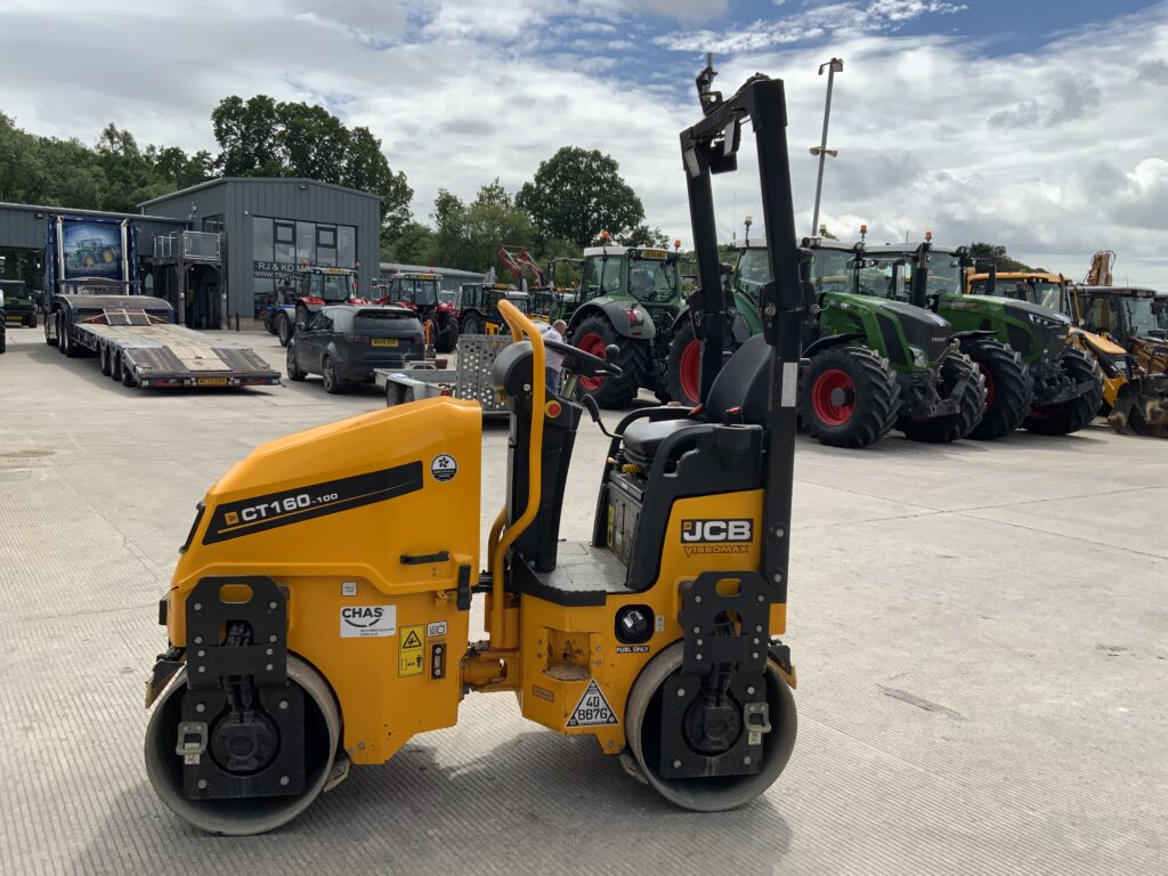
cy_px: 438
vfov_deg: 48.2
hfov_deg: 61.7
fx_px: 979
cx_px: 584
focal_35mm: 29
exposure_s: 1/2538
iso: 20
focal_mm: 3
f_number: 1.8
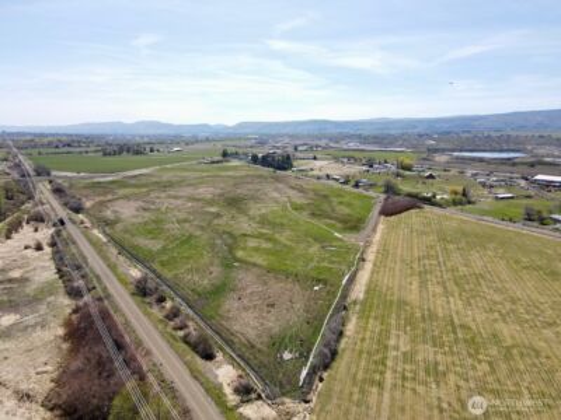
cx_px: 280
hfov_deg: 71.6
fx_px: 389
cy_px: 210
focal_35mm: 24
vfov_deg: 56.8
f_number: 2.8
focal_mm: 4.5
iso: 100
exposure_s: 1/640
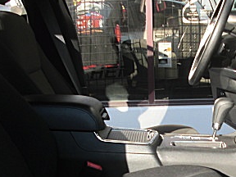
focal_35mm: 80
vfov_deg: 18.2
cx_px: 193
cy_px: 148
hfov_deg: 24.0
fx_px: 545
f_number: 2.8
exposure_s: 1/160
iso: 50
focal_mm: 6.3
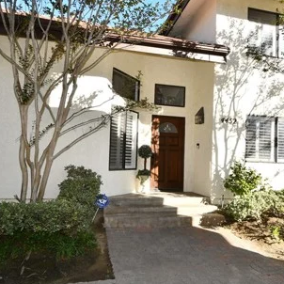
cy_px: 151
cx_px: 160
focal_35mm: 27
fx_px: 251
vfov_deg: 59.0
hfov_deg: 58.9
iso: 100
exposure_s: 1/200
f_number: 7.1
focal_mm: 10
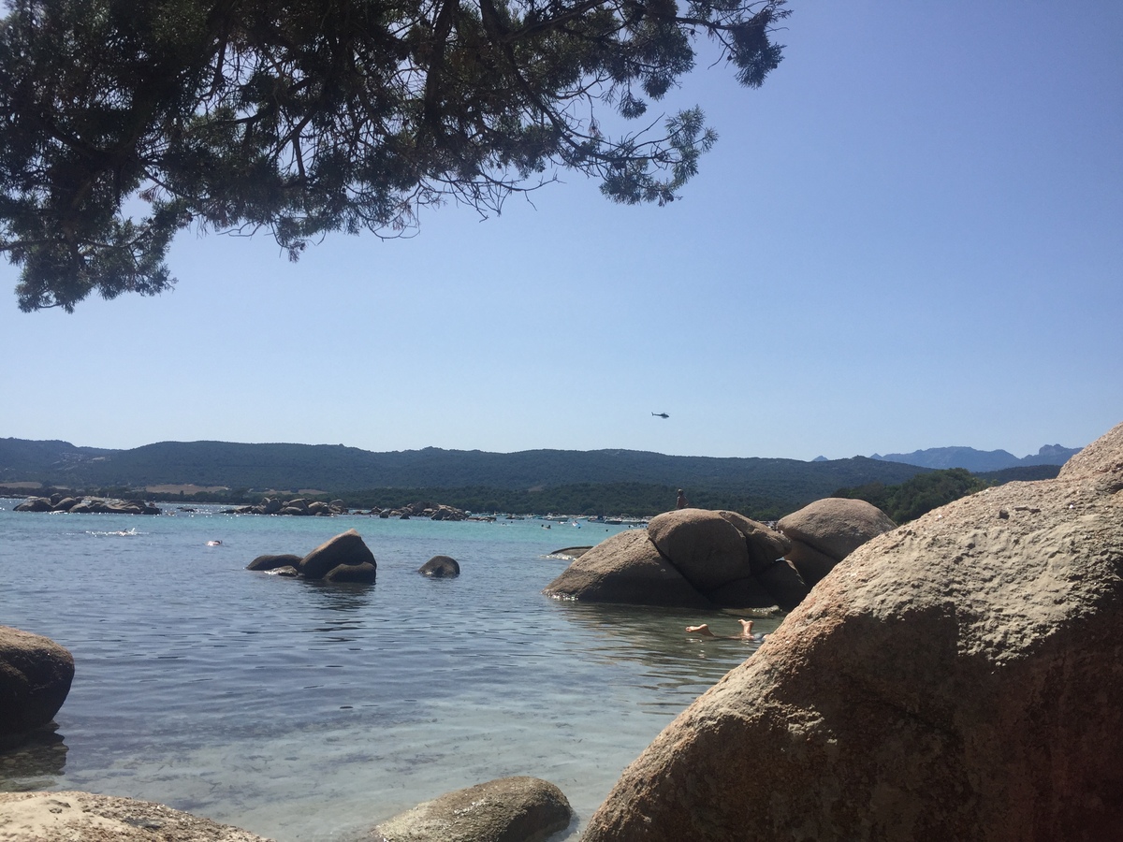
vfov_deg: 48.2
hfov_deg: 61.7
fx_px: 941
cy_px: 421
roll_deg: -3.1
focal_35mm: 29
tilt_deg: +6.3
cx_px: 562
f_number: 2.2
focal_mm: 4.15
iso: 32
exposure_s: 1/3968
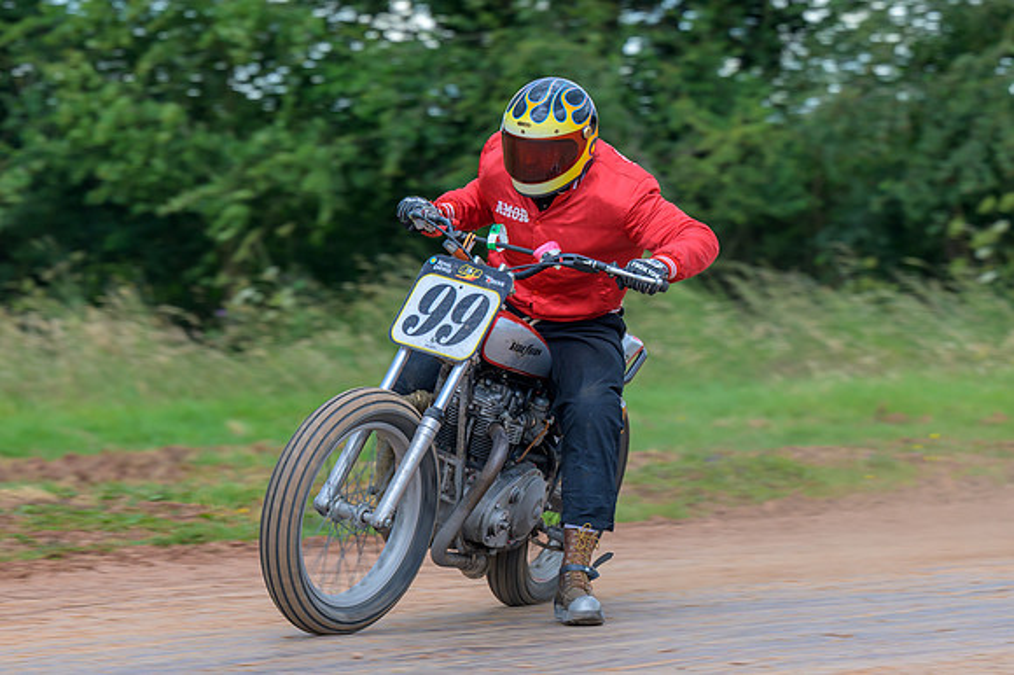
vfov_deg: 5.5
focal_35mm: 248
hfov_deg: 8.3
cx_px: 419
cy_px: 407
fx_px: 6992
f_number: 4
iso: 140
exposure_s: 1/320
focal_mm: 125
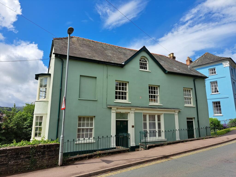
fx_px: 164
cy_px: 88
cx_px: 118
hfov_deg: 71.6
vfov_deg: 56.8
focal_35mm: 24
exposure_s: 1/1742
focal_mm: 5.23
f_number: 1.8
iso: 50
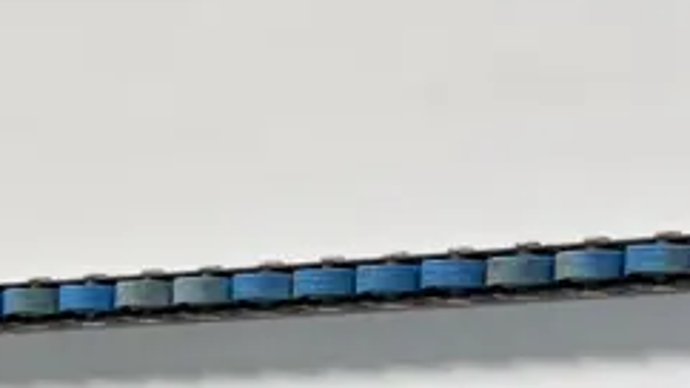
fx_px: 4116
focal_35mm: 225
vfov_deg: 5.1
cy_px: 1167
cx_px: -9
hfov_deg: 9.5
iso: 32
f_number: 1.6
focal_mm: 5.96
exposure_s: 1/121
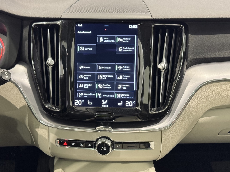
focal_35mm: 48
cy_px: 86
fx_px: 319
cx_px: 115
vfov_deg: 30.3
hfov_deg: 39.7
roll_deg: +0.3
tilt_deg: -21.4
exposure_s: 1/33
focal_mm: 6.76
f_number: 1.78
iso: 400
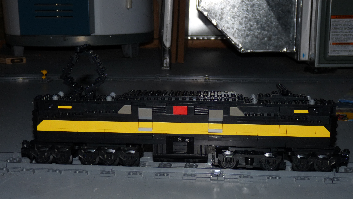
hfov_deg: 36.6
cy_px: 111
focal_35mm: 57
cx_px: 176
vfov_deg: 21.1
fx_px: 533
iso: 100
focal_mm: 9.2
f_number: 3.2
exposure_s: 1/125
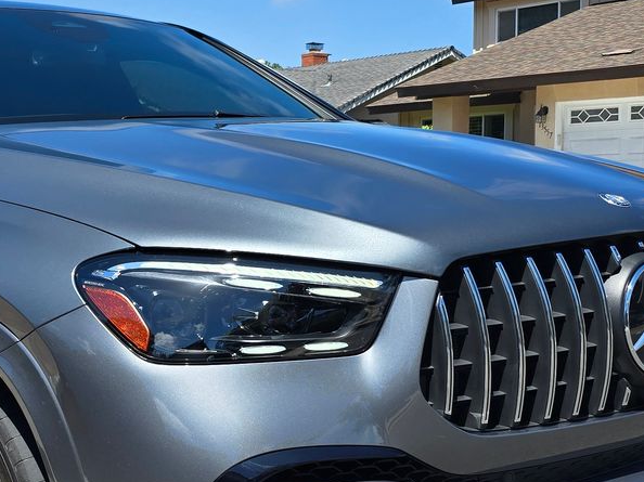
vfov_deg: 23.6
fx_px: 1153
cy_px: 296
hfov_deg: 30.9
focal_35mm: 62
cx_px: 191
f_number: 1.7
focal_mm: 6.3
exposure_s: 1/641
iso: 12
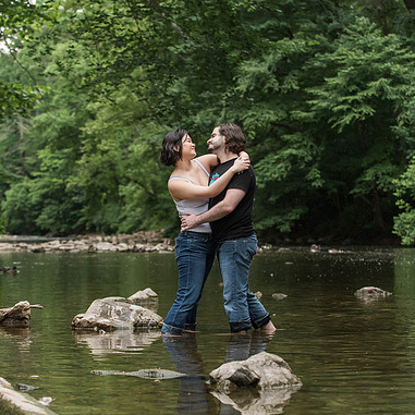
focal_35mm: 93
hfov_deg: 18.7
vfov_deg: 18.7
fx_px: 1261
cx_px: 187
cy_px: 207
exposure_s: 1/320
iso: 1600
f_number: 4
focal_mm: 70
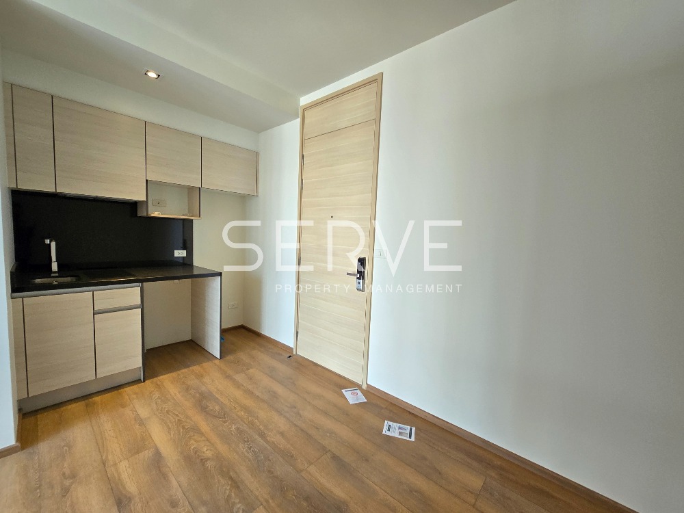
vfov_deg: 89.9
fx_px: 257
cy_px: 256
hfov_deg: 106.2
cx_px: 342
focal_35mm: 13
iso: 80
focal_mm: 2.2
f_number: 2.2
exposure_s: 1/100
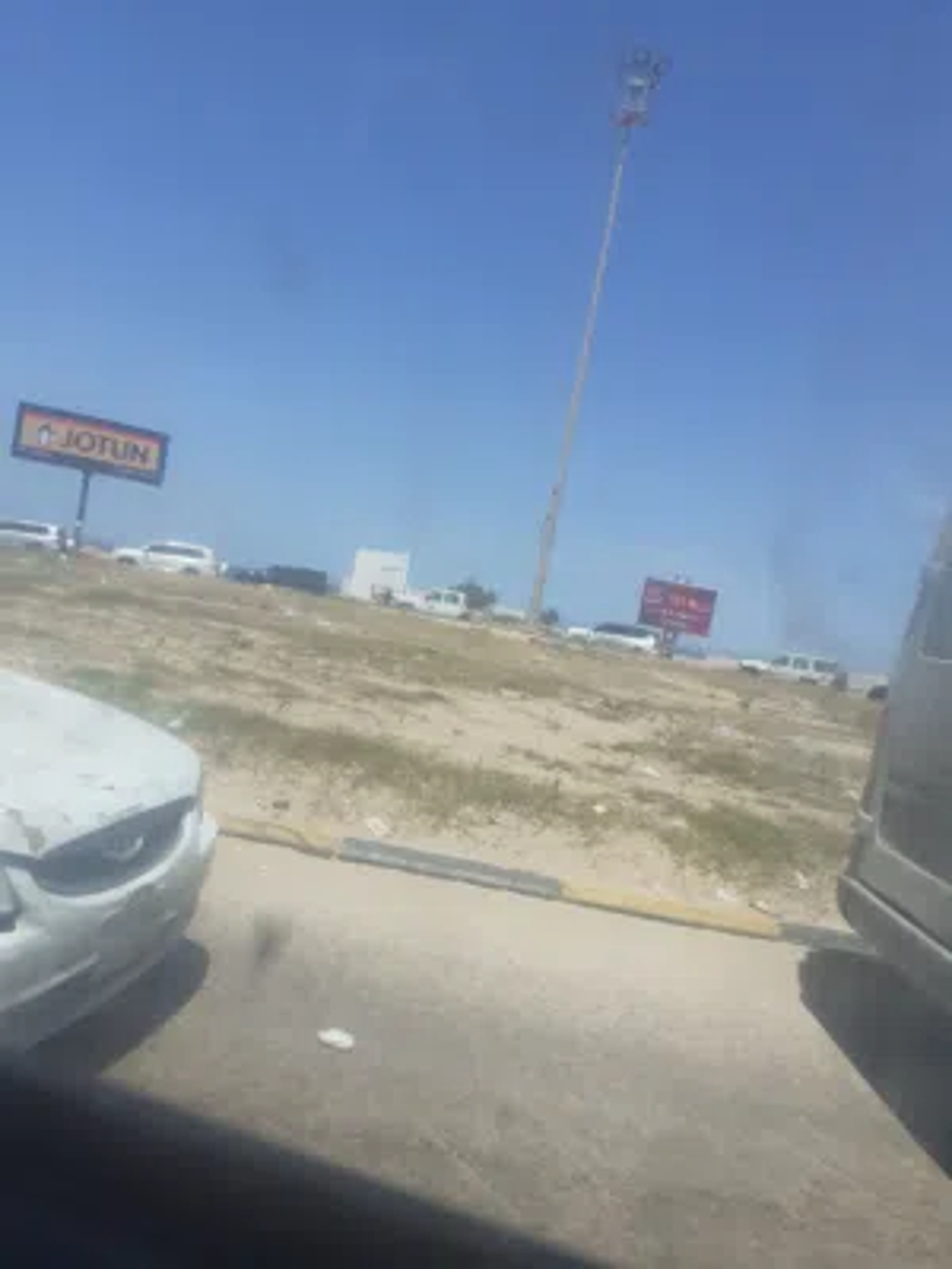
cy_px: 634
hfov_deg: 51.4
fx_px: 990
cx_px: 476
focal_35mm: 27
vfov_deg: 65.3
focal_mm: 3.6
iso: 40
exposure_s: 1/2232
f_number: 1.9
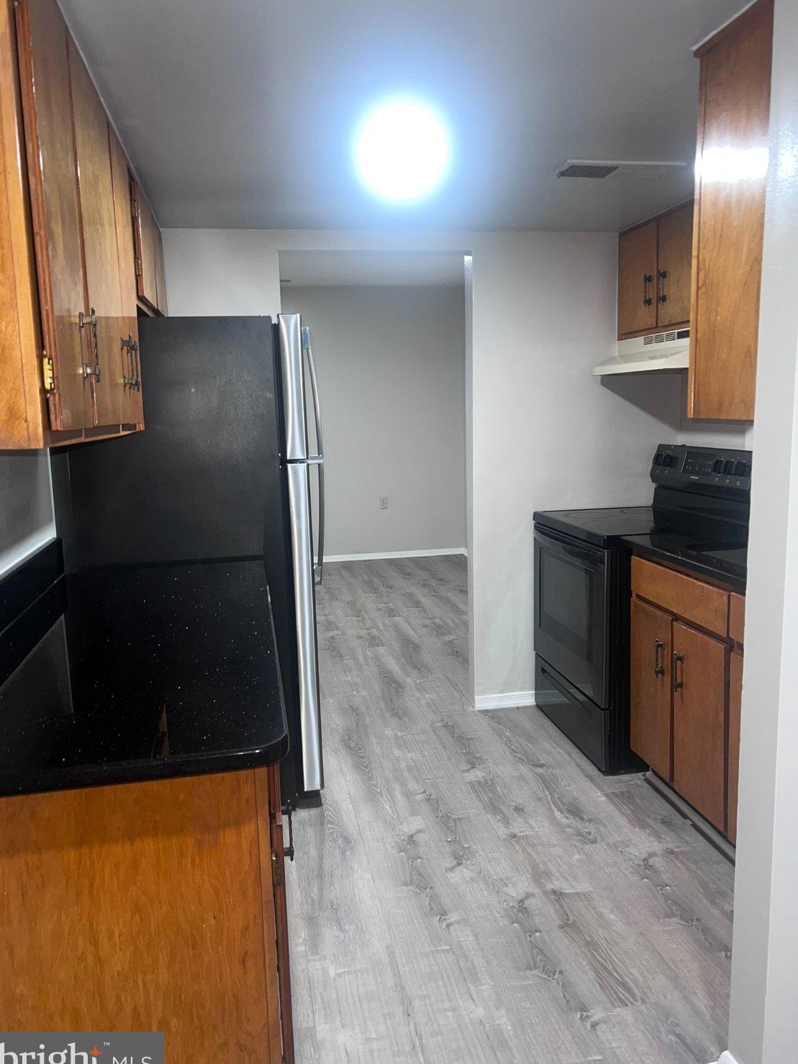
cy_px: 538
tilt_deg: -7.7
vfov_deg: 65.3
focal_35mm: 27
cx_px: 399
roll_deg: +1.0
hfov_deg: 51.3
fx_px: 830
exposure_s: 1/20
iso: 64
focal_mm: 5.7
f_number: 1.5
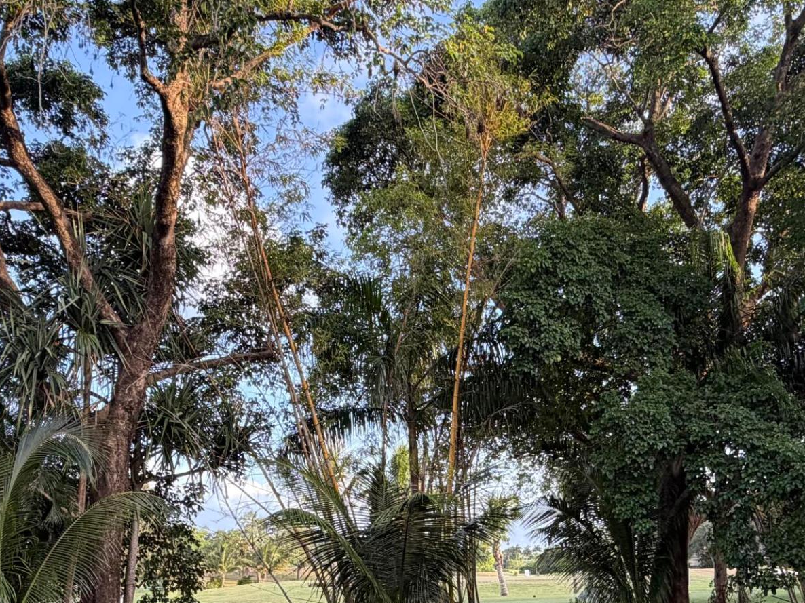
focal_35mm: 34
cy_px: 537
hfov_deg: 54.0
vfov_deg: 39.0
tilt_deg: +2.2
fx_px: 791
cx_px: 403
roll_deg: +1.4
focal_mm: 2.22
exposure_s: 1/121
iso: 125
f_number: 2.2
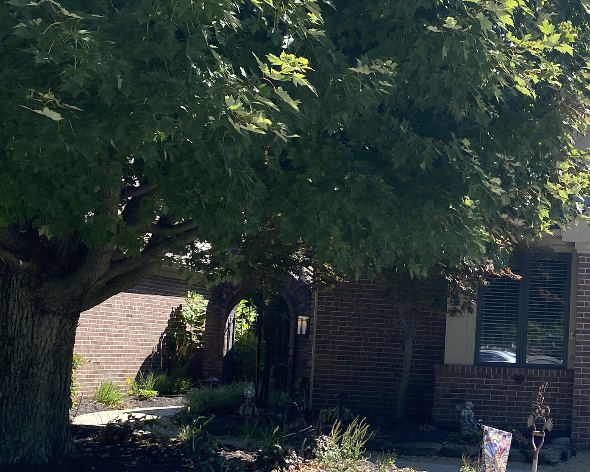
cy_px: 324
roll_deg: -2.2
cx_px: 606
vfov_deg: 26.9
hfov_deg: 30.8
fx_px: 978
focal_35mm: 56
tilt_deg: +1.5
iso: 32
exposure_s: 1/1585
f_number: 1.8
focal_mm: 4.25
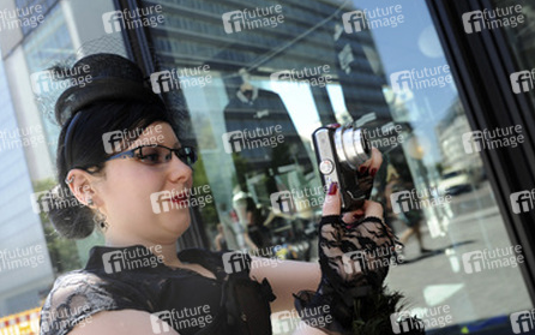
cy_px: 169
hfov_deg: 54.0
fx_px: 525
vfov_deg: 35.4
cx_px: 269
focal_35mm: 36
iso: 320
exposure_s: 1/160
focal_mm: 35
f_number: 7.1
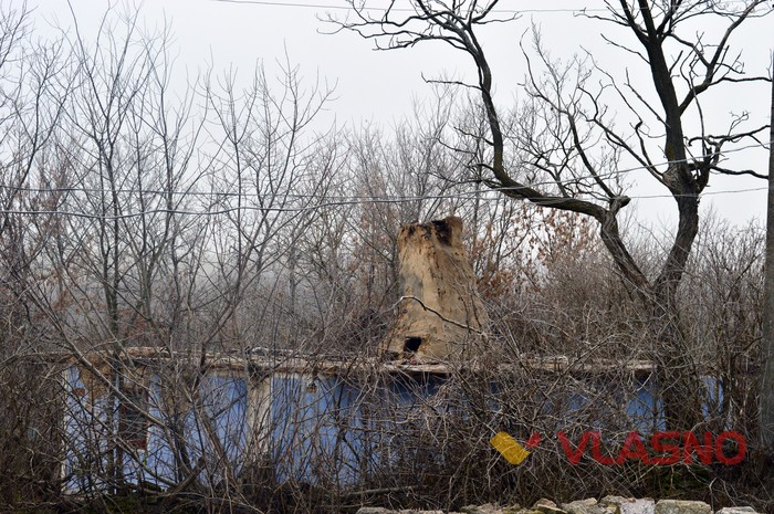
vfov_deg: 18.9
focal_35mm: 72
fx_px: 1546
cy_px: 257
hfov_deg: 28.1
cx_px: 387
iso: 400
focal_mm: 48
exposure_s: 1/200
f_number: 10
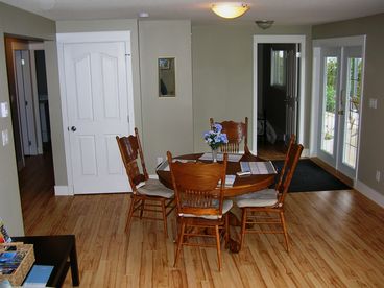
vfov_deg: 38.7
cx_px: 192
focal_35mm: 37
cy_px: 144
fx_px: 410
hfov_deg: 50.1
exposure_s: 1/60.1
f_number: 2.7
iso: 50
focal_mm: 6.2
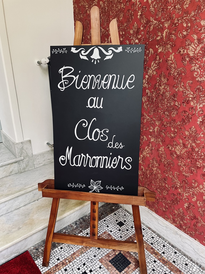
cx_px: 102
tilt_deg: -21.4
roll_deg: +0.9
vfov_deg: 67.3
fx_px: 205
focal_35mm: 26
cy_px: 137
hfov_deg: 53.1
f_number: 1.6
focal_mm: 4.2
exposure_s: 1/60
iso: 320
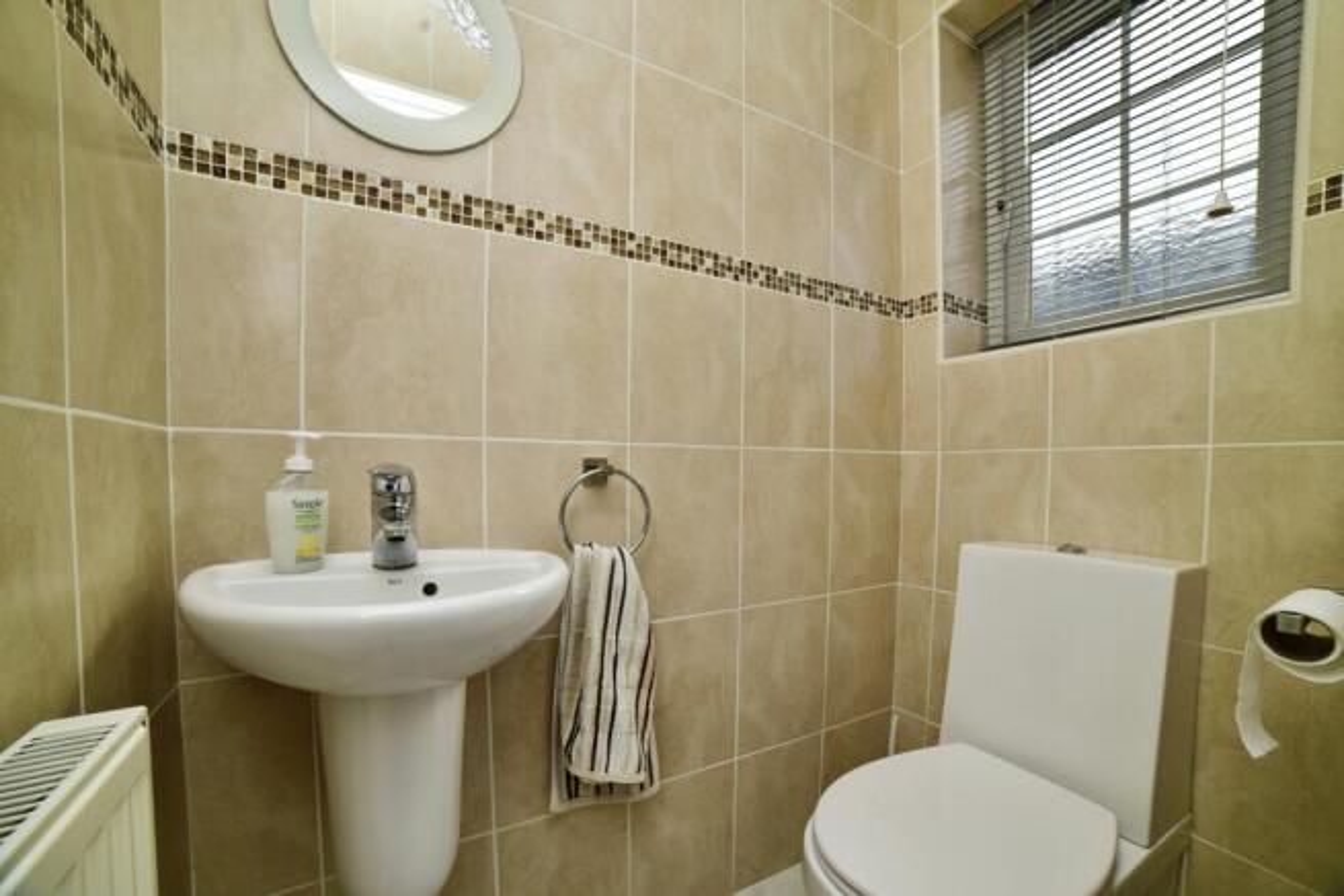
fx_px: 523
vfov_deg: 81.2
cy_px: 448
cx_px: 672
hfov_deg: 104.2
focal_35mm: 14
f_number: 8
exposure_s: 1/160
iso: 125
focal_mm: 14
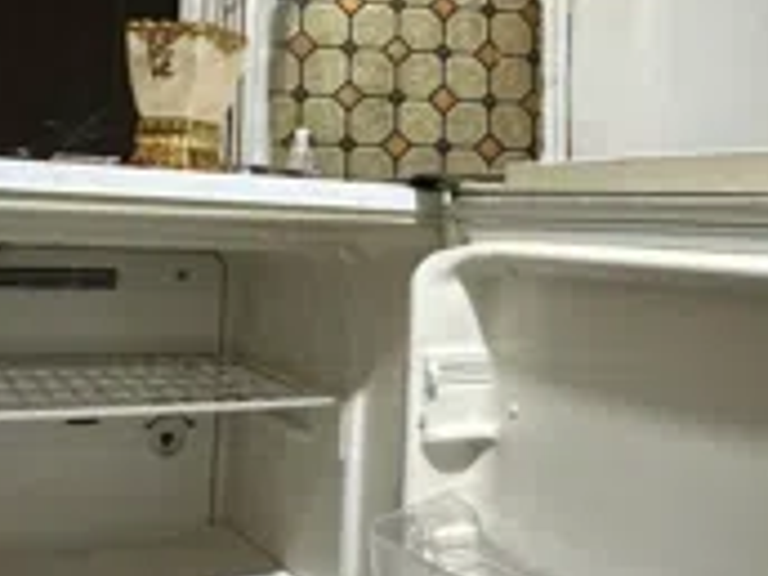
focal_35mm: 52
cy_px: 121
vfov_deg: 27.5
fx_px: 1154
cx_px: 429
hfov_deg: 36.8
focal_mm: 2.22
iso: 1000
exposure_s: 1/60
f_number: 2.2
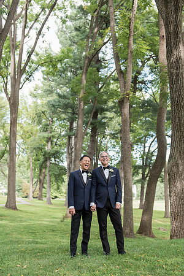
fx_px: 337
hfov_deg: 30.5
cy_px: 138
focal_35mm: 44
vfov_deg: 44.5
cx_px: 92
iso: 400
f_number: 2.8
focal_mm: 44
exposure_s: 1/500
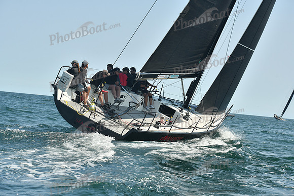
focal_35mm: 86
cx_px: 147
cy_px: 98
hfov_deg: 23.6
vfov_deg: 15.9
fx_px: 702
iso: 320
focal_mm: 86
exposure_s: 1/640
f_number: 7.1
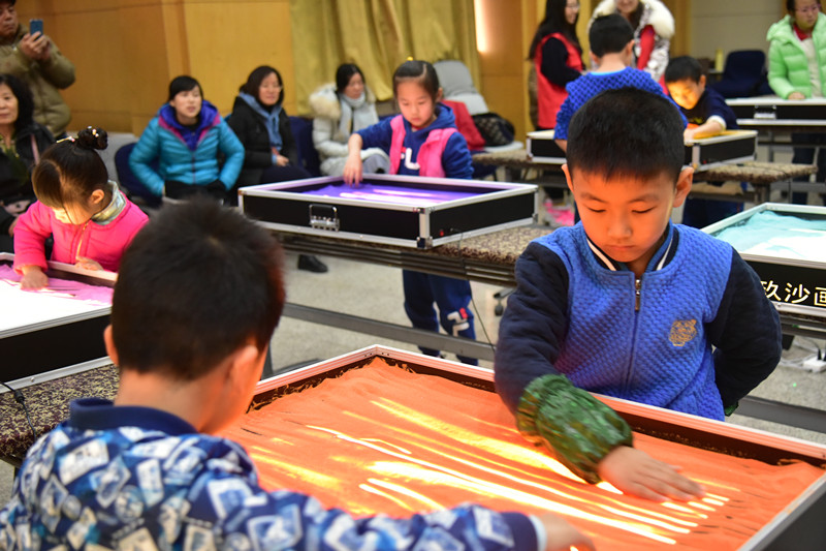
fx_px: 1009
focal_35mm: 44
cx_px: 413
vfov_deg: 30.5
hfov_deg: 44.5
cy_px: 276
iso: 3200
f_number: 4
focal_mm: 44
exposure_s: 1/60
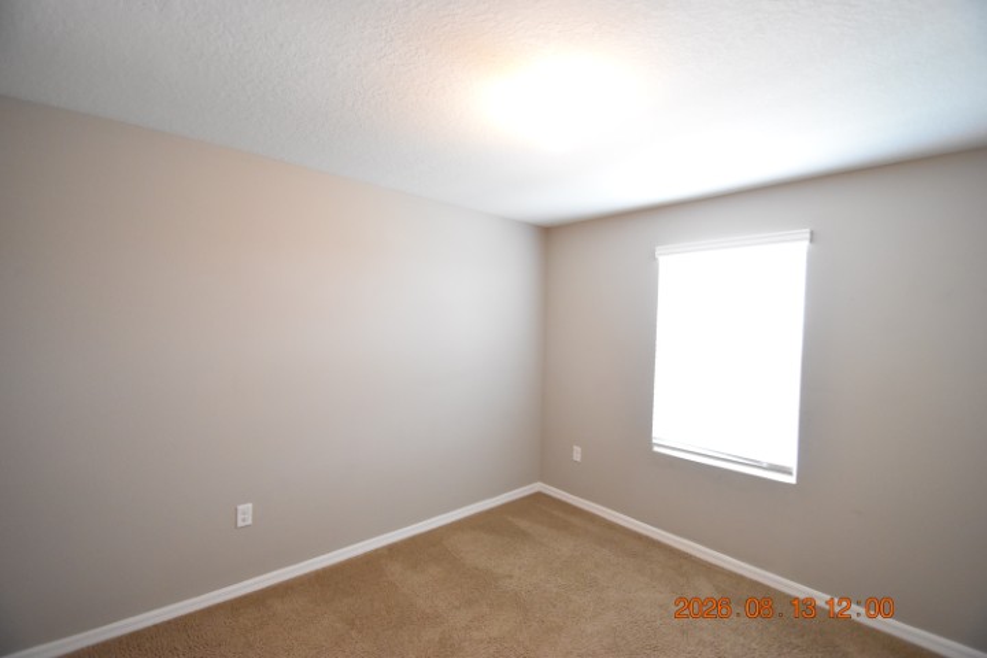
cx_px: 494
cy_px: 329
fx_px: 411
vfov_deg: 77.3
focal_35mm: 15
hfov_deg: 100.4
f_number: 3.5
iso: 2200
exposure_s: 1/60
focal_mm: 10
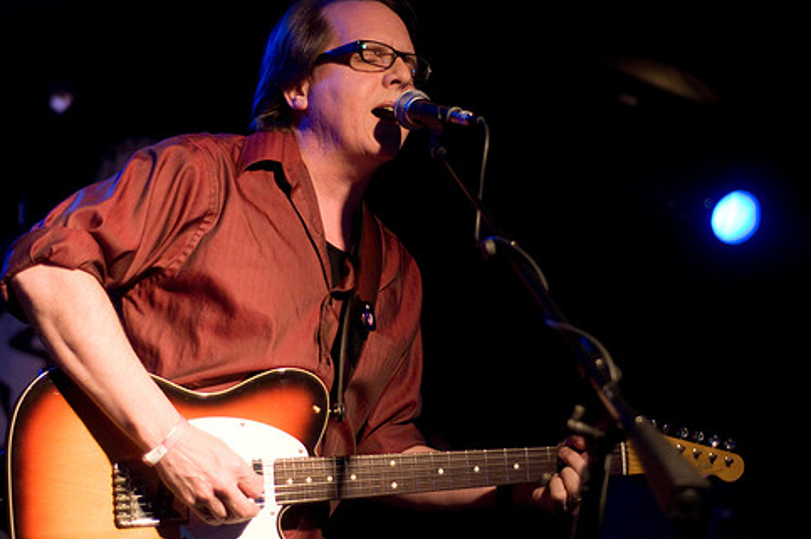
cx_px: 386
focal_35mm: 90
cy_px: 241
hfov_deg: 22.6
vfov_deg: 15.2
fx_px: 2025
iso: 1000
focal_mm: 50
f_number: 1.8
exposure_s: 1/60
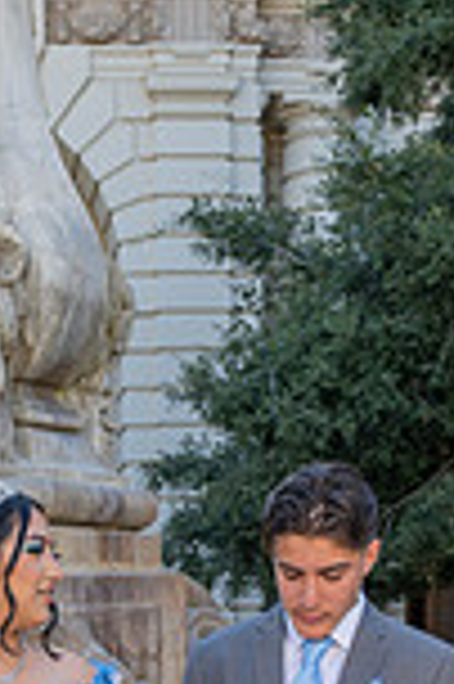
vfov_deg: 19.8
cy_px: 968
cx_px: 94
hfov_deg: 14.7
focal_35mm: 92
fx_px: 1744
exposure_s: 1/200
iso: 200
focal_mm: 31
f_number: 5
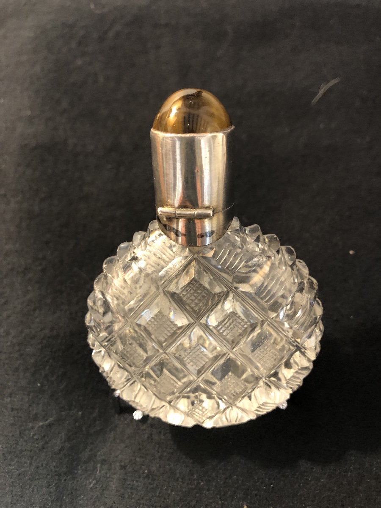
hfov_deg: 49.7
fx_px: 411
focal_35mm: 28
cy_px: 254
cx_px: 190
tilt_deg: -63.5
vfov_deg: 63.4
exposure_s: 1/17
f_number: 1.8
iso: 80
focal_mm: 3.99
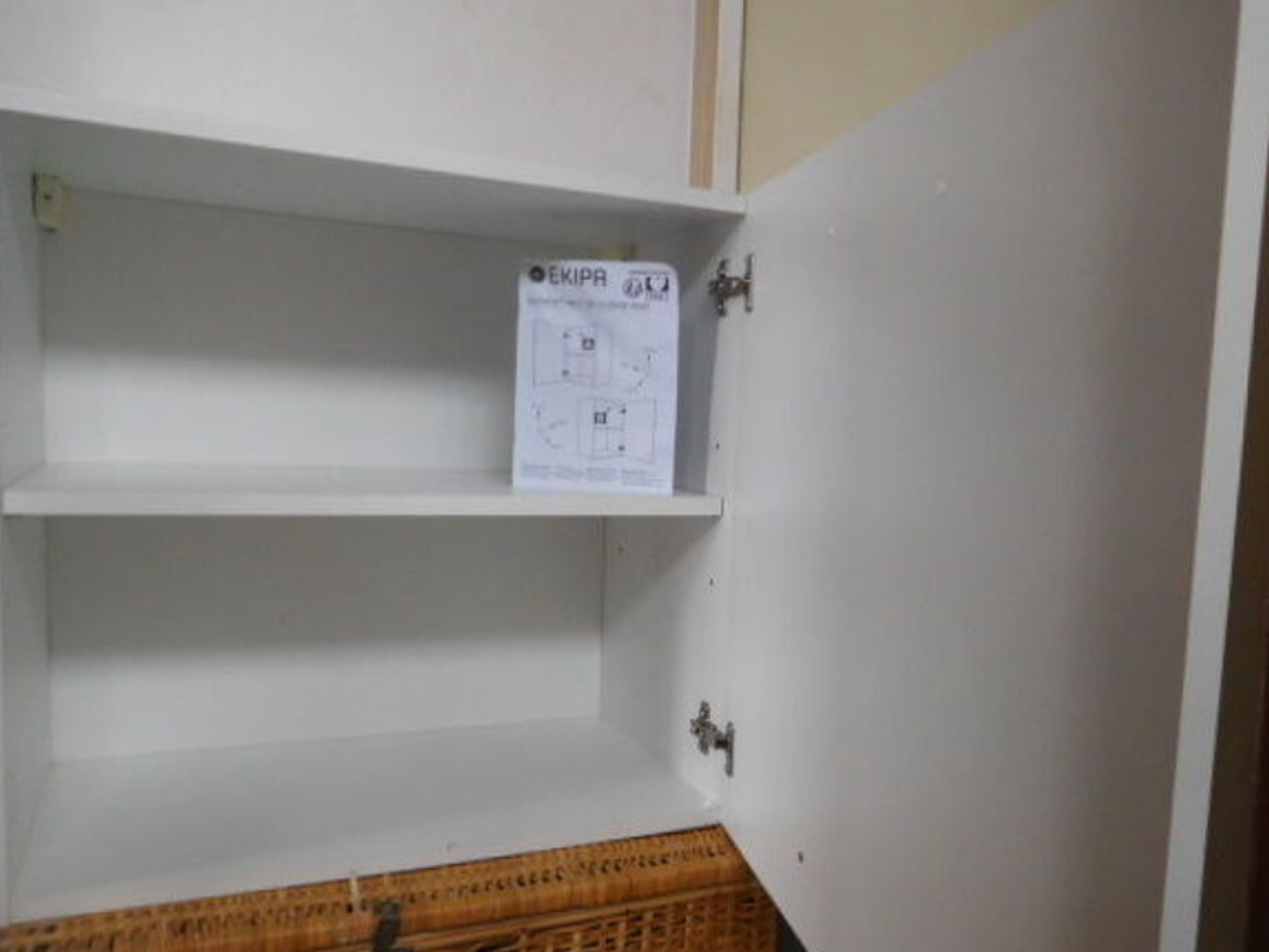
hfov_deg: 63.4
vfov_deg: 49.7
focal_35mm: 28
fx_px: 1027
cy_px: 521
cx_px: 684
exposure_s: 1/25
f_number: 3.4
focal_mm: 4.5
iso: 400
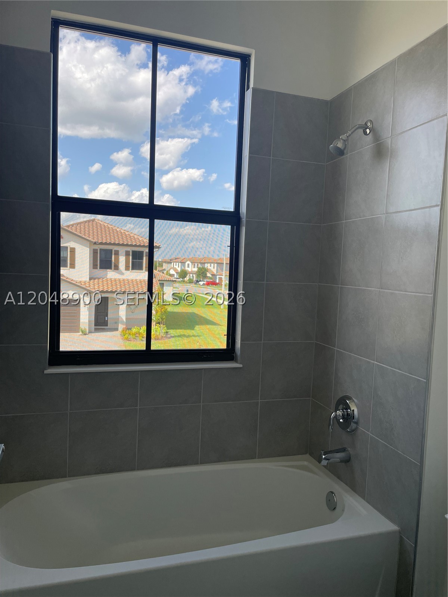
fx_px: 449
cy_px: 298
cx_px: 224
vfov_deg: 67.3
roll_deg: -1.7
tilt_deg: -3.7
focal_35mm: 26
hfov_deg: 53.1
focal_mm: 4.2
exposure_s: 1/525
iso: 32
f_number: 1.6
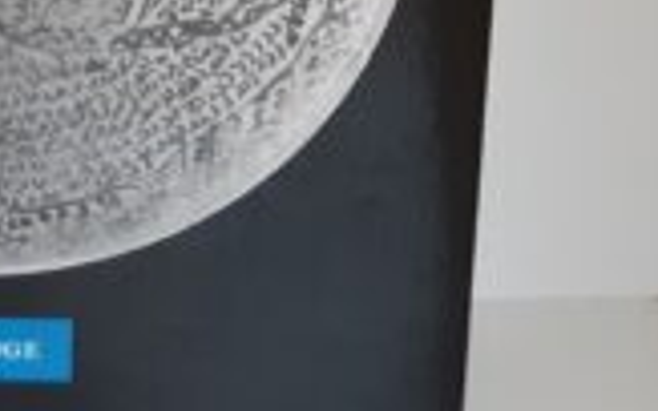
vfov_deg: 10.9
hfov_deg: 18.4
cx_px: -61
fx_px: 1955
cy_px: -419
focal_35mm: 109
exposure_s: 1/33
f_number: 1.7
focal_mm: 3.7
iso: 200
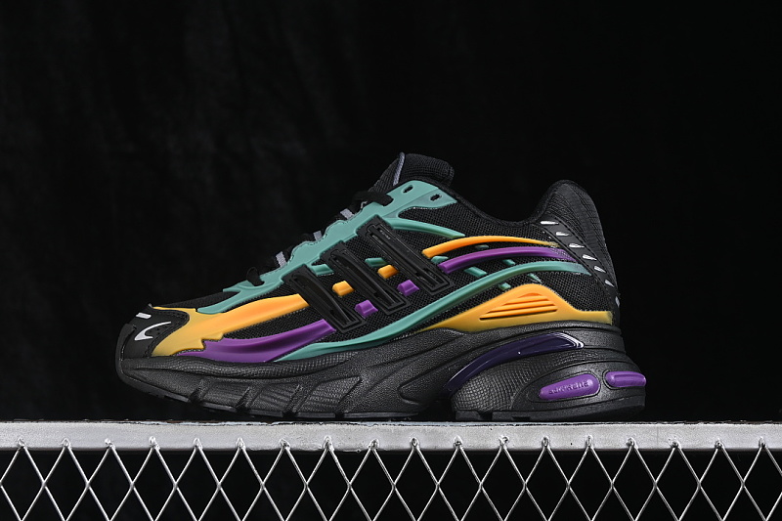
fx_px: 1629
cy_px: 260
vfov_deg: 18.2
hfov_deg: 27.0
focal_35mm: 75
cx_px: 391
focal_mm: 50
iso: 160
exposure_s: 1/60
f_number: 6.3
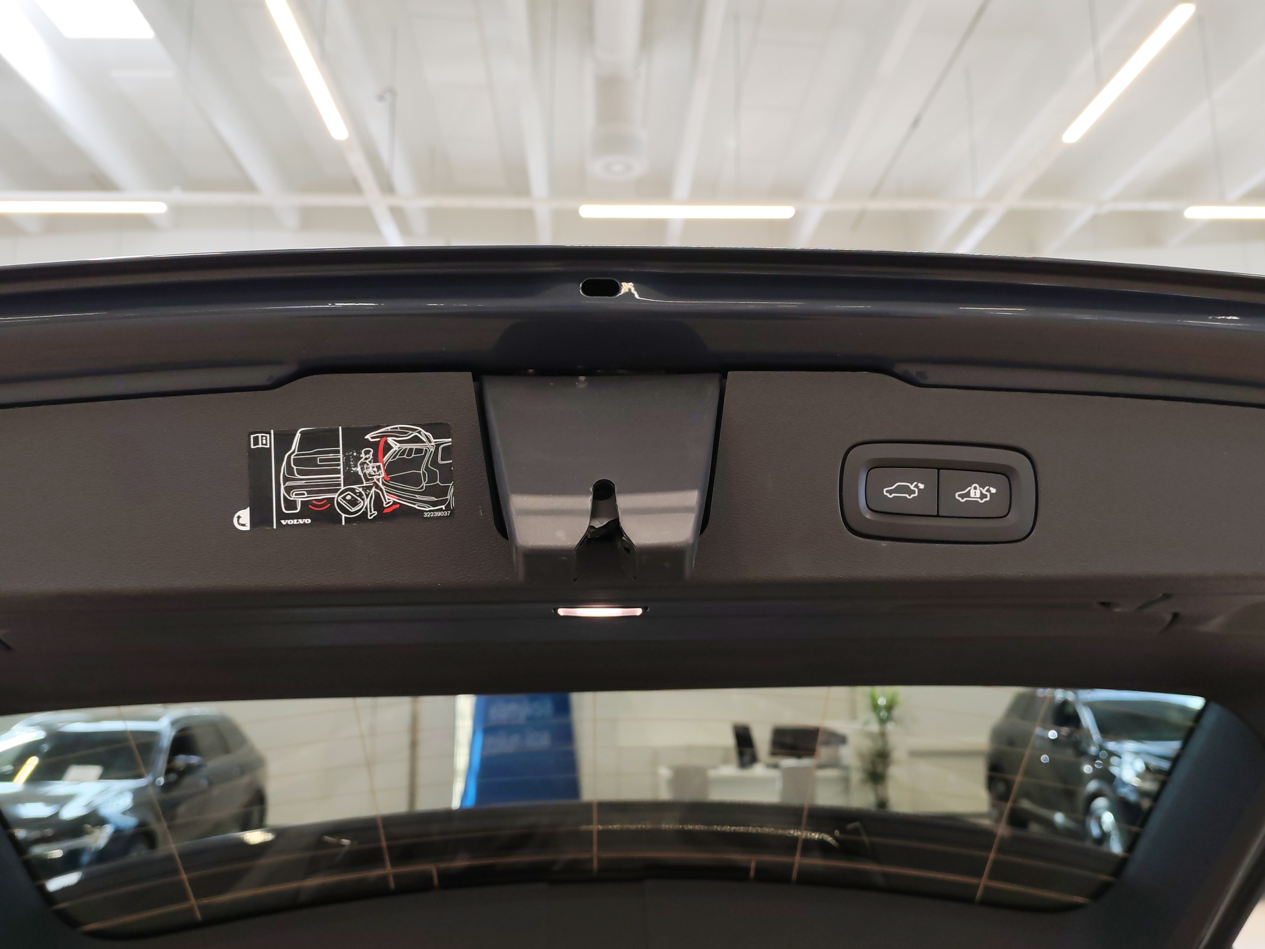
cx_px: 632
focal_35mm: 33
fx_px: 1206
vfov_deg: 42.9
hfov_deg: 55.4
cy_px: 474
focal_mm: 6.12
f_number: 1.9
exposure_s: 1/100
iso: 320
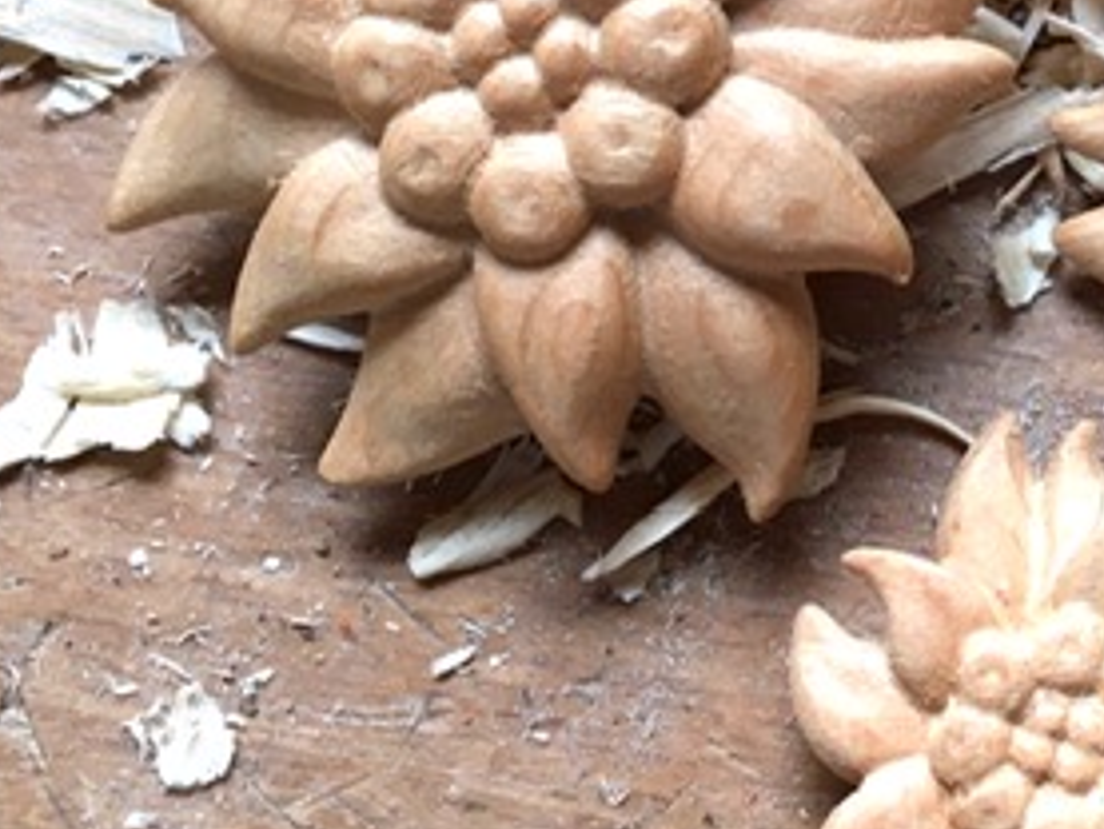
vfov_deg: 21.6
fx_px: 2138
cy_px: 143
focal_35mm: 67
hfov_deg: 26.6
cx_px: 1216
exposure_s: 1/33
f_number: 2.2
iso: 64
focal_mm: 4.15
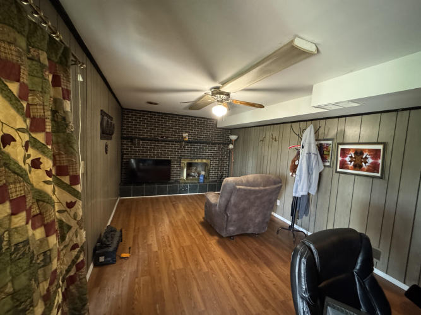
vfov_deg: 85.7
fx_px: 170
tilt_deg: -4.6
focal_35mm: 14
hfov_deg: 102.1
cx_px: 210
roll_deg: -3.9
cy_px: 158
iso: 1250
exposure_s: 1/40
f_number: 2.2
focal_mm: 2.22
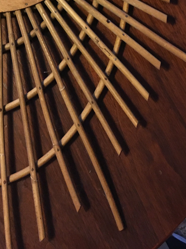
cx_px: 7
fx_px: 423
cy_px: -2
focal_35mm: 59
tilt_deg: -72.9
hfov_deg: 23.9
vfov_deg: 30.3
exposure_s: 1/17
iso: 400
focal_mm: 4.15
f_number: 2.2
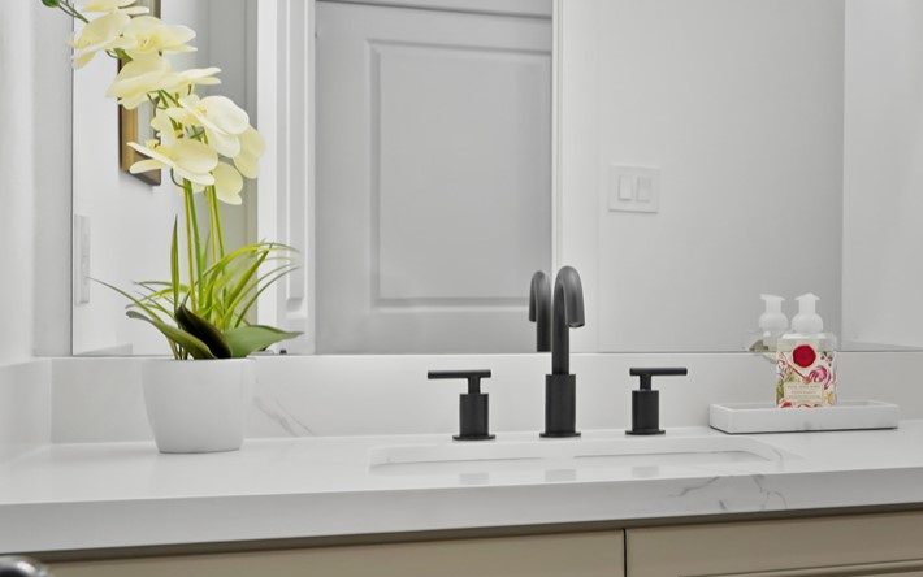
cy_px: 357
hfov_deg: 32.3
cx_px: 1079
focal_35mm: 53
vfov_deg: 24.4
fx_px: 1333
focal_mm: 17
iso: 200
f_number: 4
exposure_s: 1/60
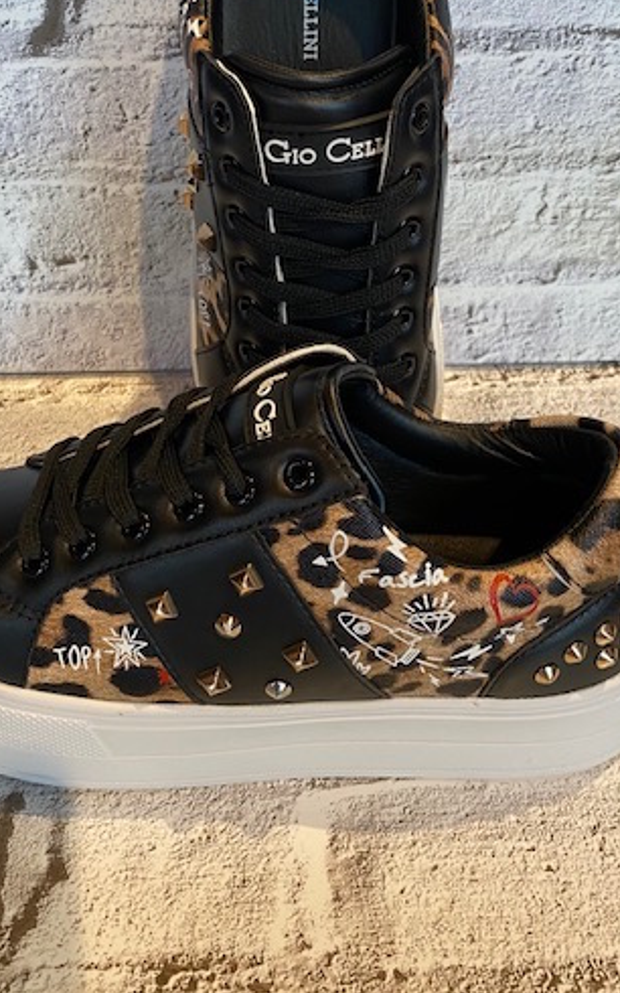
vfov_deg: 53.3
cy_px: 361
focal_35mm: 36
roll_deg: +1.4
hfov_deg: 35.3
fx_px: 974
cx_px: 282
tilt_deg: -34.5
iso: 64
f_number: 1.8
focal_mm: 4.25
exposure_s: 1/50
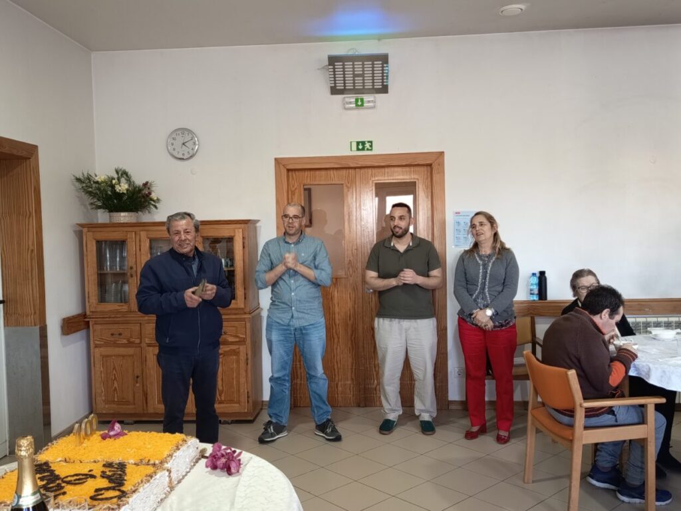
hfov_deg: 56.8
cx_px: 340
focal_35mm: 32
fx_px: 630
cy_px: 256
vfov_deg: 44.2
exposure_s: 1/25
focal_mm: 5.24
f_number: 1.7
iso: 635
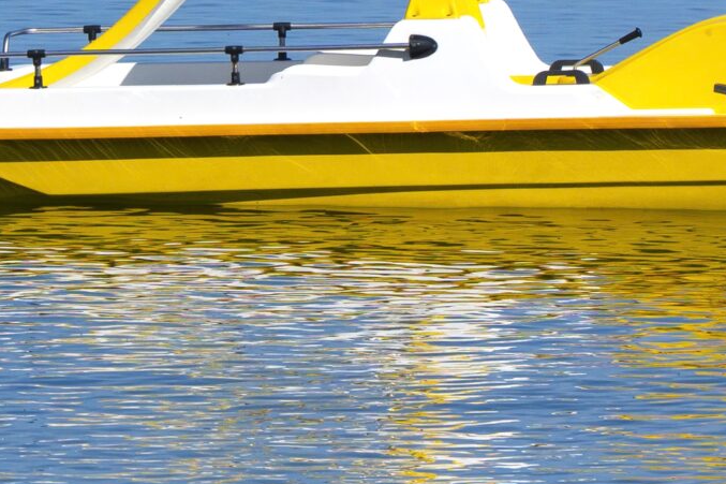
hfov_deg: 3.7
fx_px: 11328
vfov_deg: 2.4
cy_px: -28
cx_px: 290
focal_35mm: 562
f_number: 5.6
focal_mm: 99
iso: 100
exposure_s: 1/2500
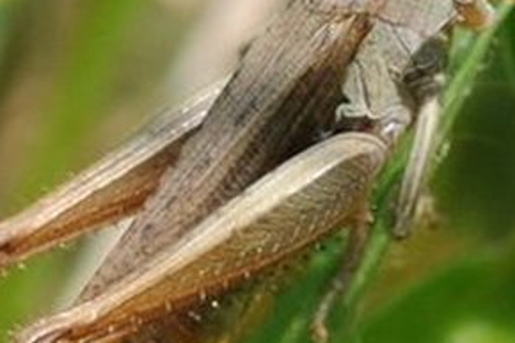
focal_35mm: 522
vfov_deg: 2.6
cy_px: -75
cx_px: 306
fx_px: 7458
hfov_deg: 4.0
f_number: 13
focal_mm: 105
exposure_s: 1/500
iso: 500
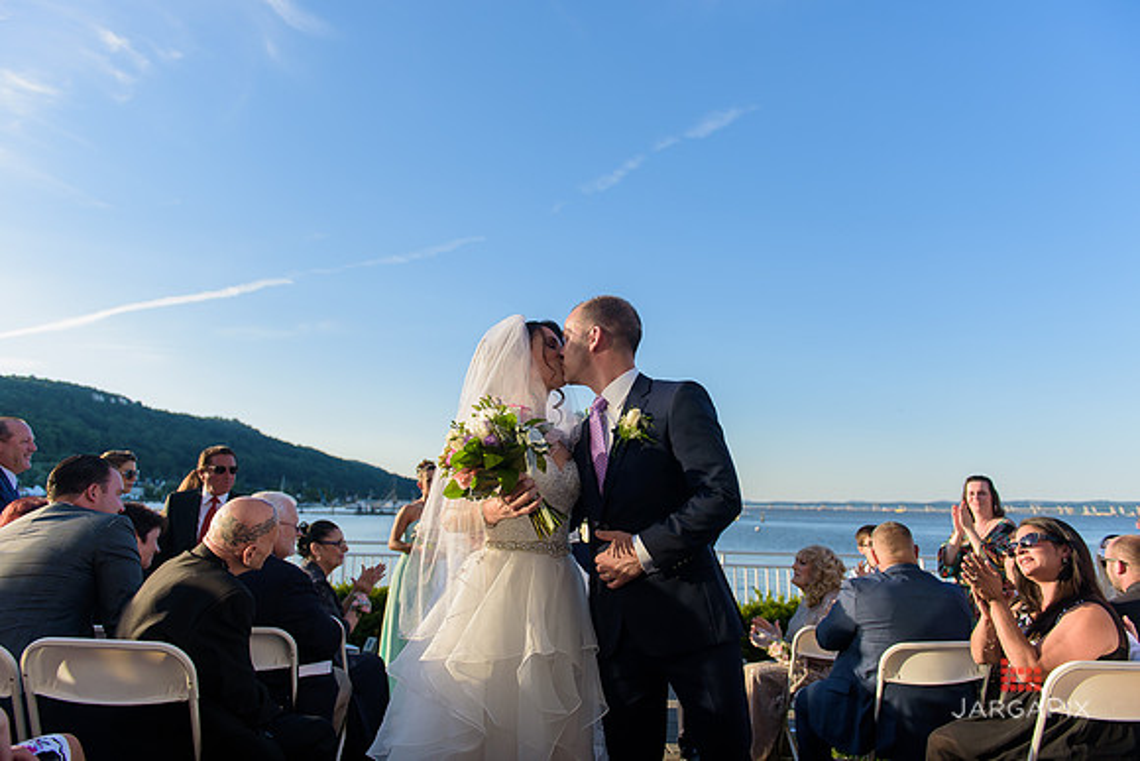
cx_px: 570
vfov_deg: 53.2
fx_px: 760
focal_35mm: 24
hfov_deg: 73.7
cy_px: 380
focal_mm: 24
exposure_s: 1/1600
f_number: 3.2
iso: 200
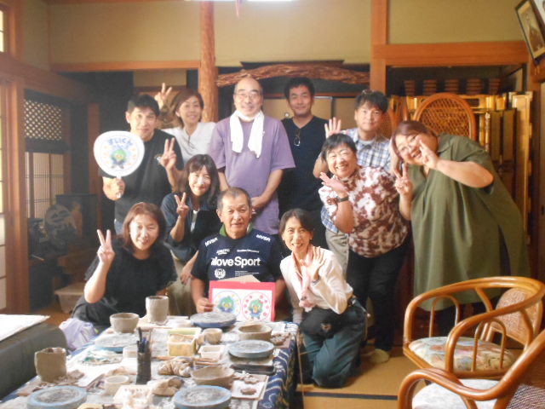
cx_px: 272
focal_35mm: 39
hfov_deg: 47.9
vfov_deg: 36.8
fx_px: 614
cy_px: 204
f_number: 3.9
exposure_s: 1/25
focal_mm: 6.7
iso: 800
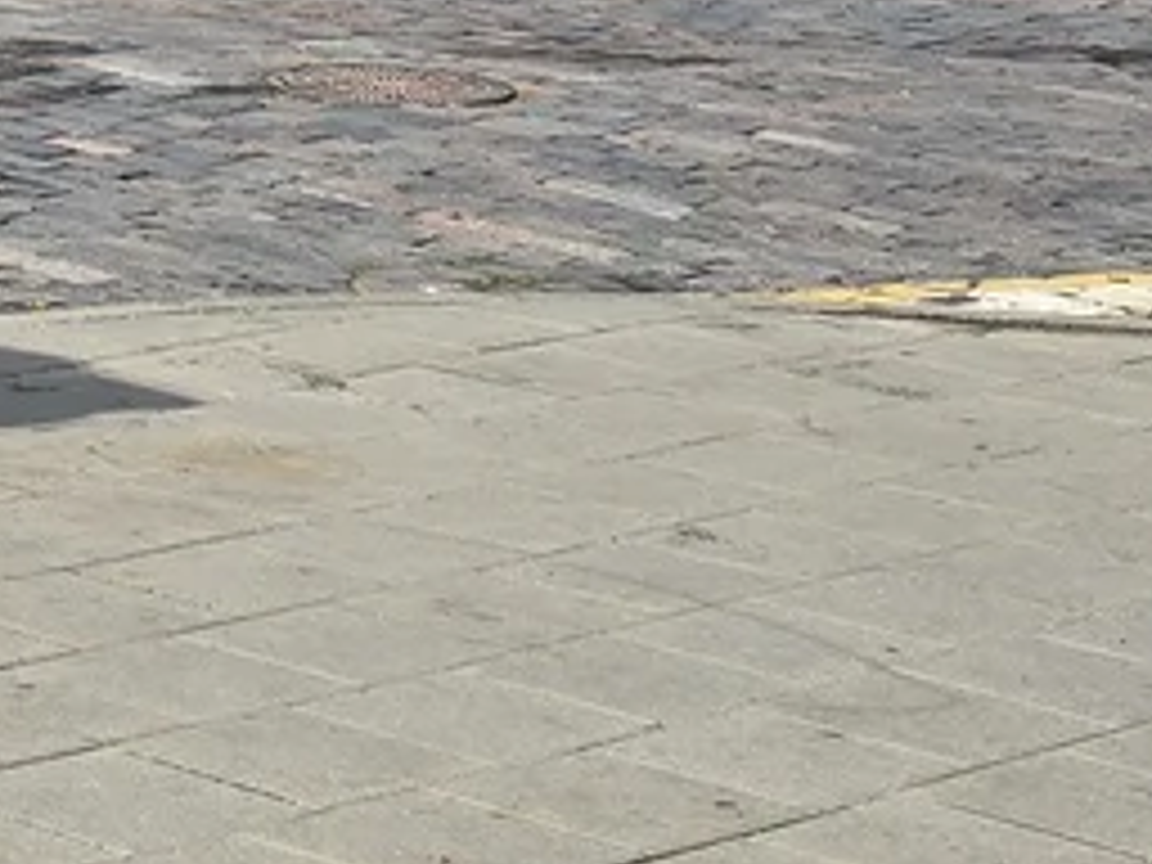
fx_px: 4792
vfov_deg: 9.6
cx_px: -436
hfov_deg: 13.1
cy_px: -850
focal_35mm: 144
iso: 12
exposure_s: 1/836
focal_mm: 6.3
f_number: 1.7
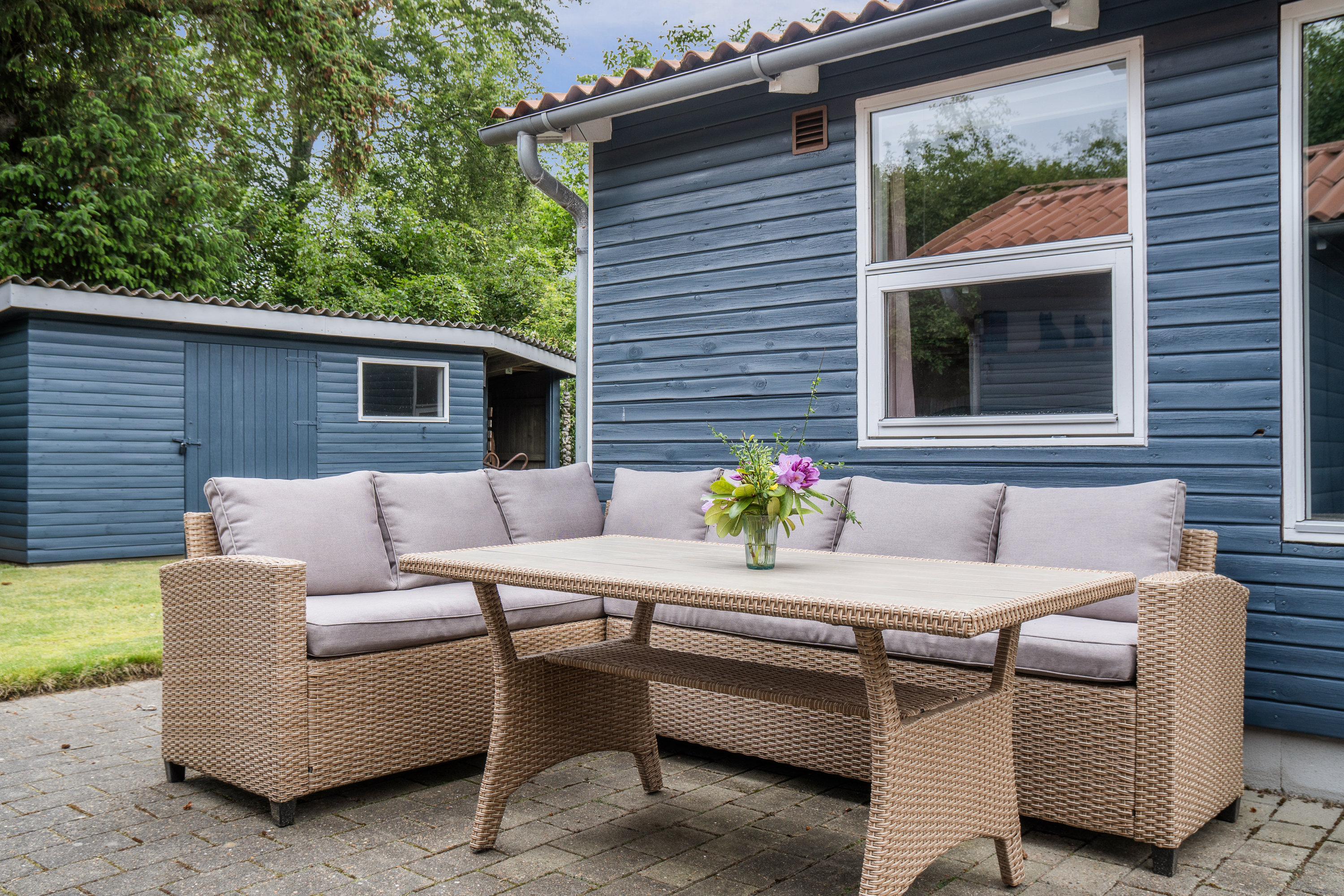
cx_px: 672
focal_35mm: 28
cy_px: 448
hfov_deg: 64.6
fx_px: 1064
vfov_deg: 45.7
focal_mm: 19
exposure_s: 1/50
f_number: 5.6
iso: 100
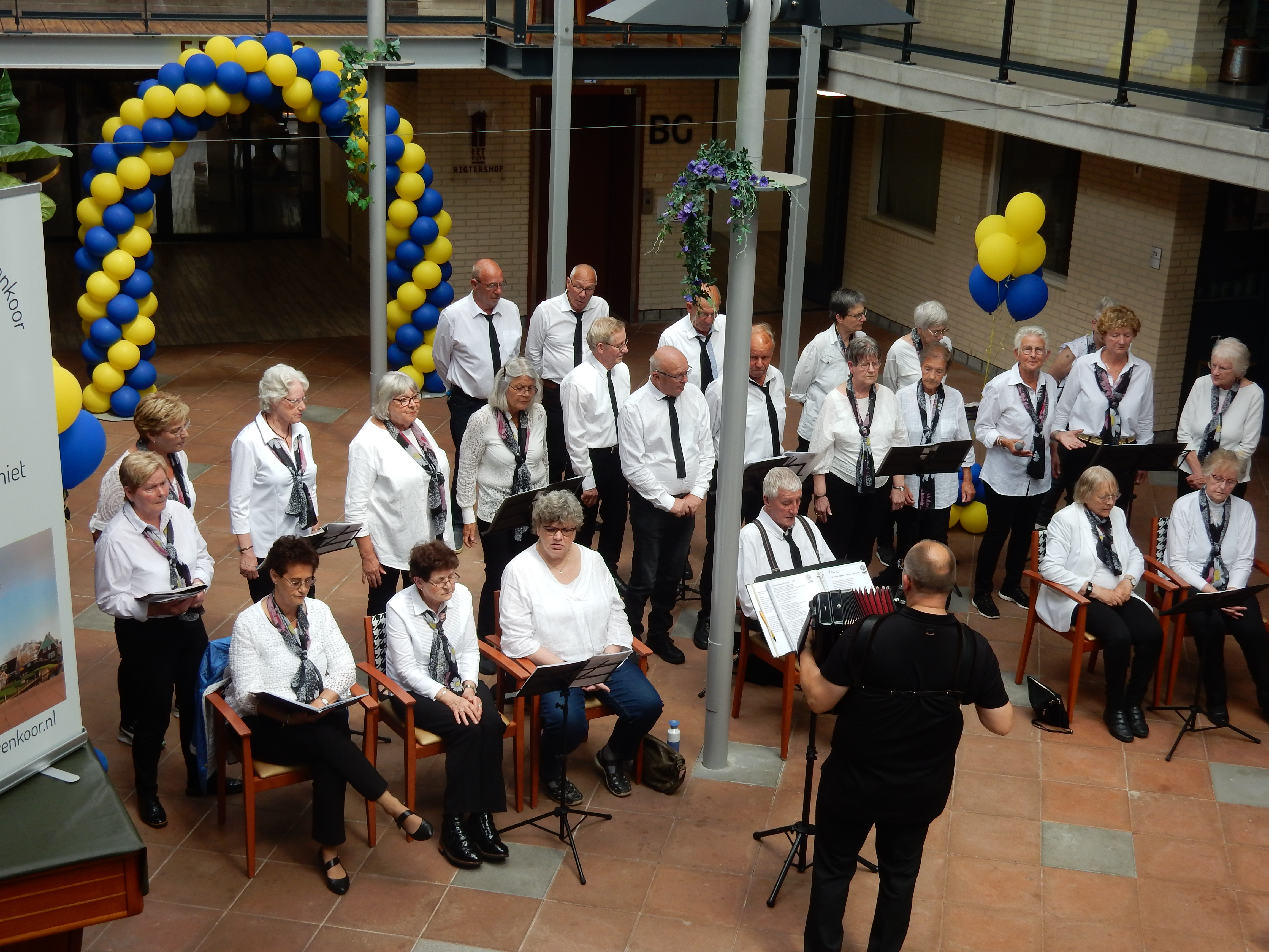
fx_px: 1870
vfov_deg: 28.6
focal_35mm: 51
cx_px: 634
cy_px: 476
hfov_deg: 37.5
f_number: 4.5
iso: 125
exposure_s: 1/80
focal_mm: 9
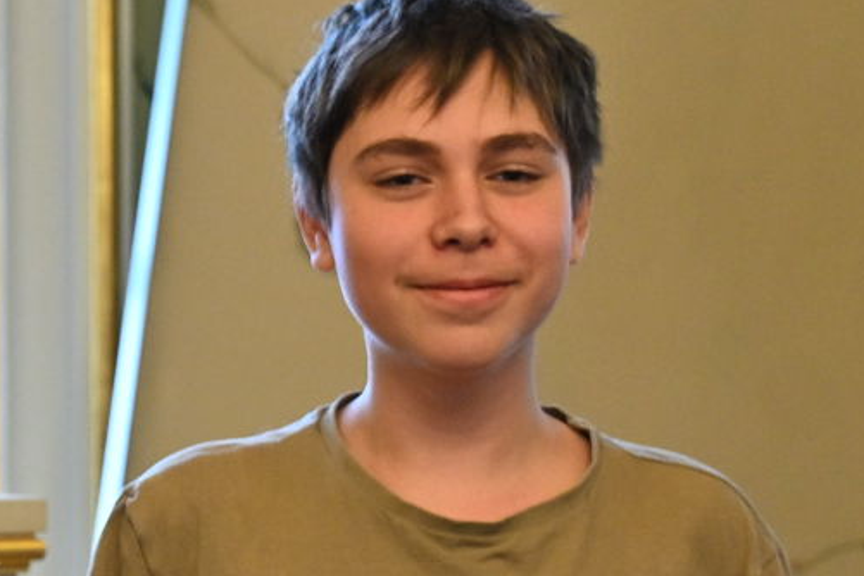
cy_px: 695
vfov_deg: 2.6
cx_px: -1087
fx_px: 12863
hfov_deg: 3.8
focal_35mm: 536
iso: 1400
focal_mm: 105
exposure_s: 1/60
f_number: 4
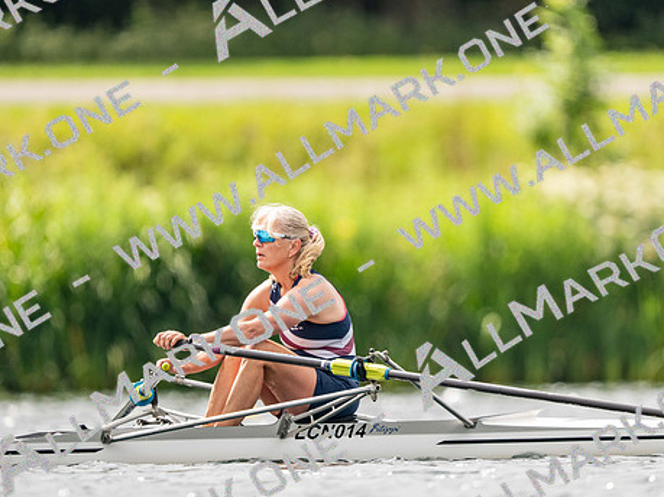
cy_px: 274
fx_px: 19580
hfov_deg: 1.9
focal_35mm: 1021
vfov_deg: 1.5
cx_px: 292
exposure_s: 1/2500
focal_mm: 840
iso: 800
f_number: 5.6
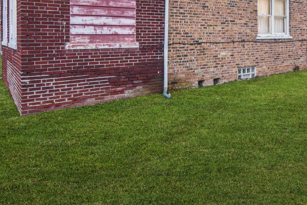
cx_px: 235
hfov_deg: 54.2
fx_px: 281
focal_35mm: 33
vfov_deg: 38.3
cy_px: 37
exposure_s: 1/80
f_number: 4.5
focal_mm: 12
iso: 400
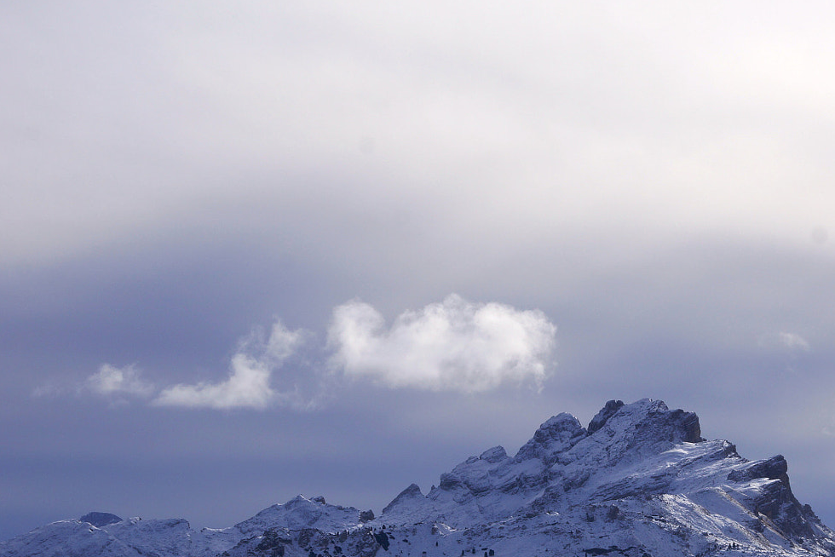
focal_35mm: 147
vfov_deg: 9.3
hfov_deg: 13.9
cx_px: 648
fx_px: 3410
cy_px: 424
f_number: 13
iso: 100
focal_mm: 60
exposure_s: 1/320
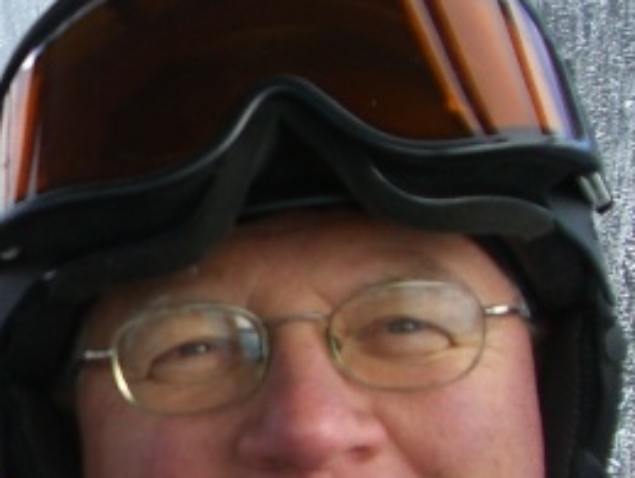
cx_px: -218
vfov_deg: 9.9
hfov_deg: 12.7
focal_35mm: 150
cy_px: 427
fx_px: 2755
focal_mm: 6.2
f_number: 2.7
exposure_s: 1/160
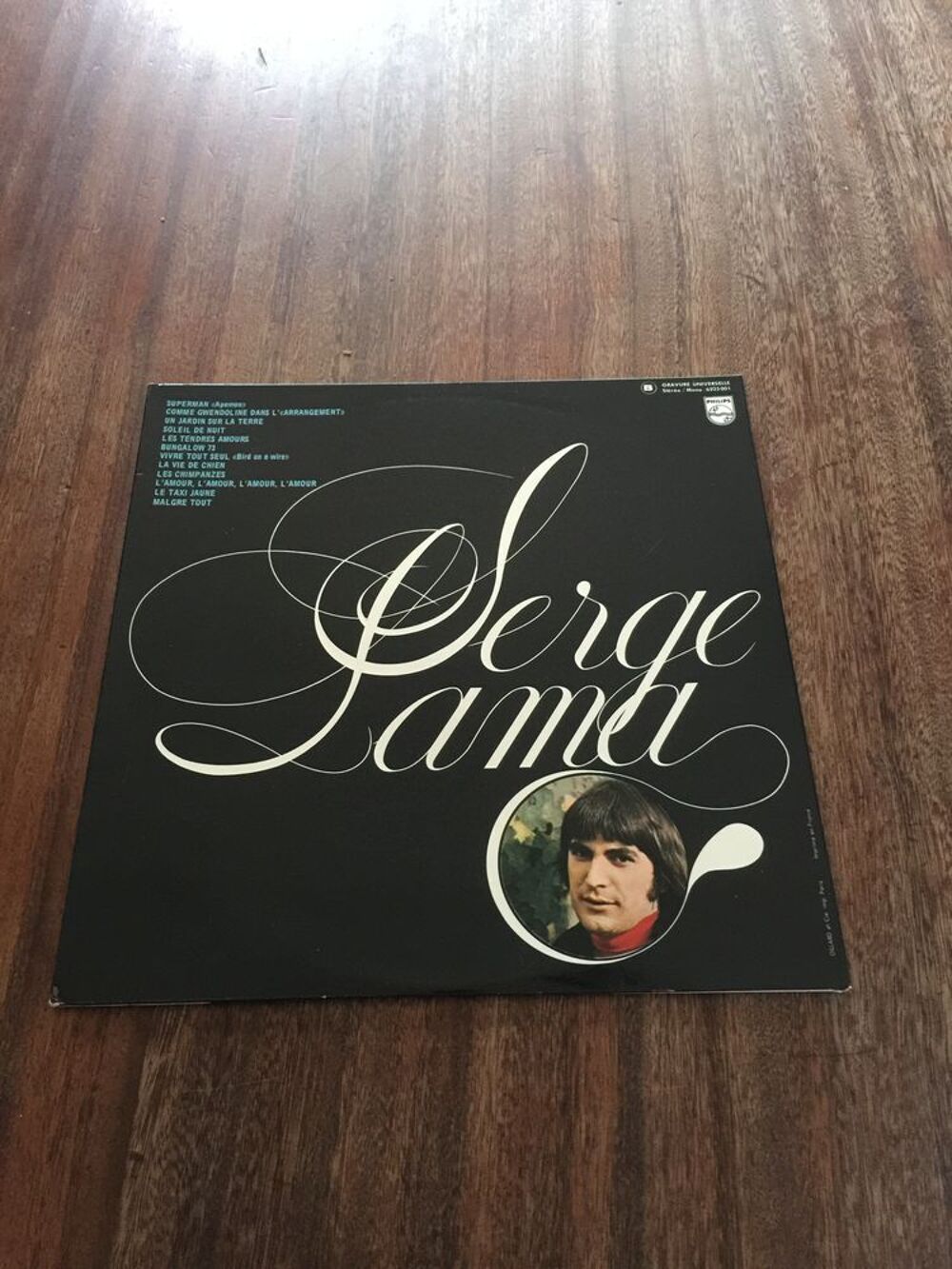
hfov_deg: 48.2
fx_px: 1063
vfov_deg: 61.7
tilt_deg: -62.1
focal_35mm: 29
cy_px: 634
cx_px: 476
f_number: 2.2
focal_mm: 4.15
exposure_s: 1/8
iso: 200
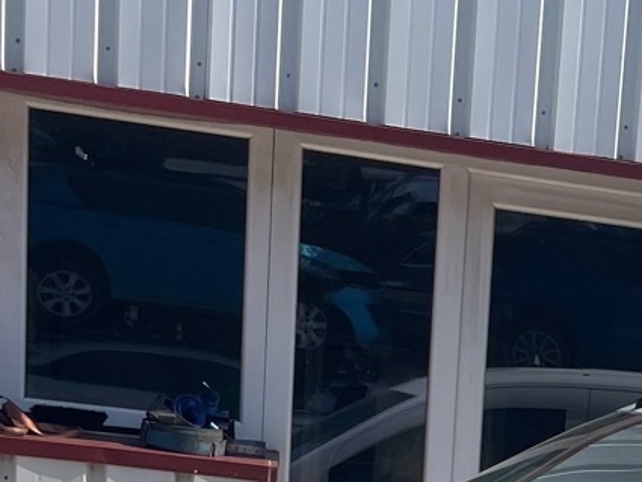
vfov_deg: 12.2
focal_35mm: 110
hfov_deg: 16.8
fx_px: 2041
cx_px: 840
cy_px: 902
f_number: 1.6
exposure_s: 1/4464
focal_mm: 4.2
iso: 32
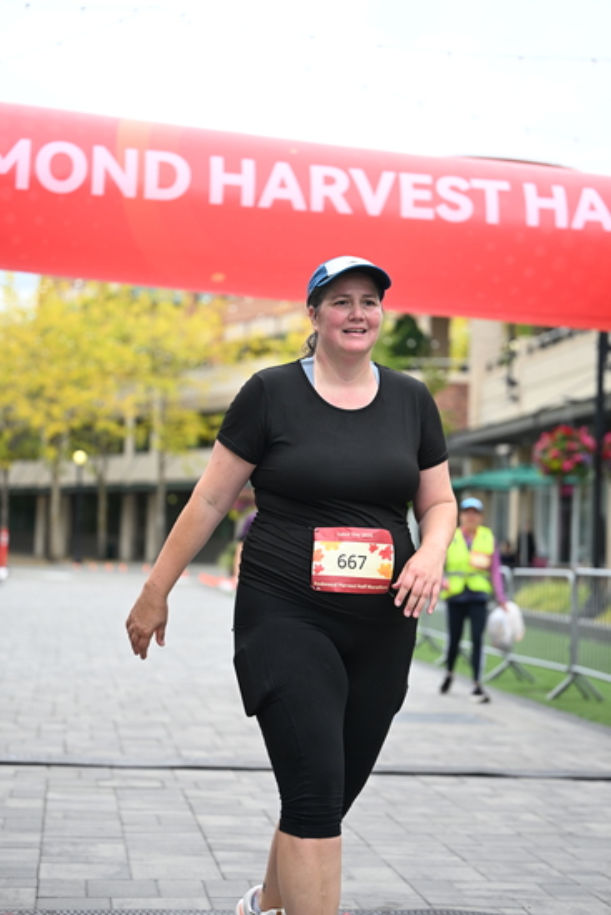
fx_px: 1883
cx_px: 306
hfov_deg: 18.4
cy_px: 458
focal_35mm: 74
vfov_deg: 27.3
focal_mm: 74
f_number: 2.8
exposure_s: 1/1250
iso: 400
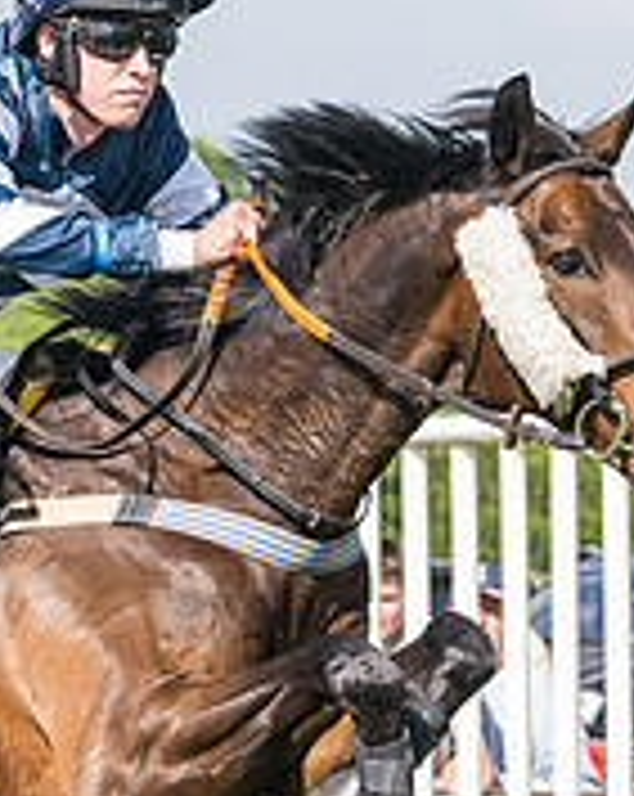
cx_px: 27
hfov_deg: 4.2
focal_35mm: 368
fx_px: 8654
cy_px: 523
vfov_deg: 5.3
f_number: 5
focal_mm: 70
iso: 400
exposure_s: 1/1600
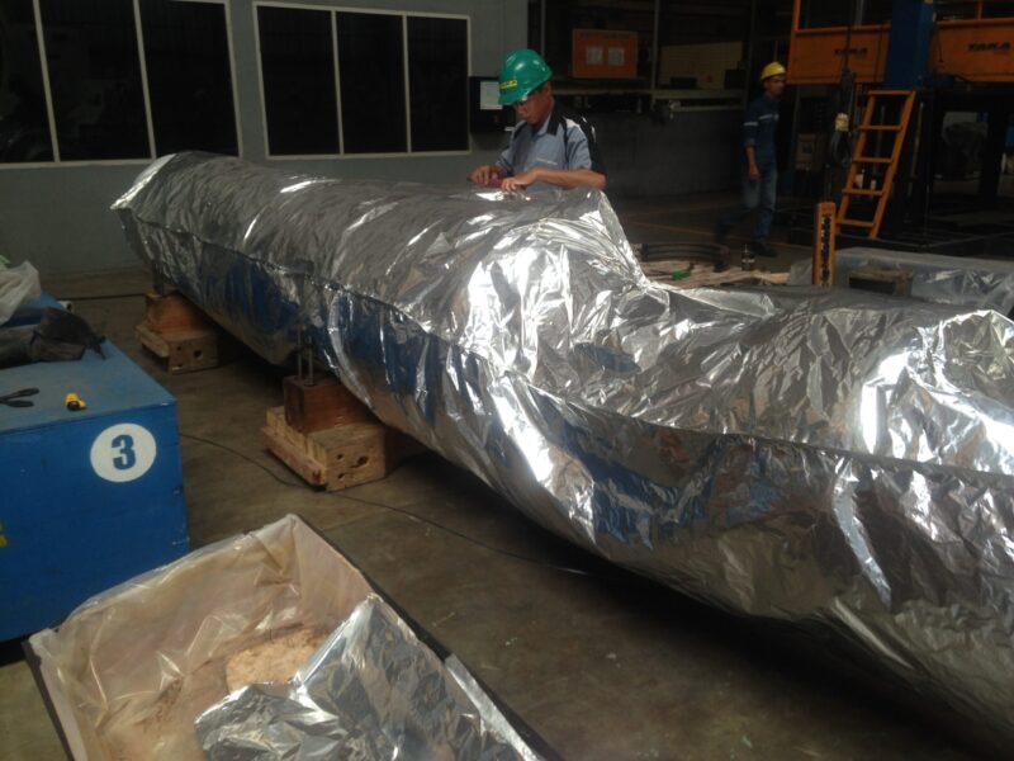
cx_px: 507
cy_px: 380
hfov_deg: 55.4
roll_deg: +1.6
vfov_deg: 42.9
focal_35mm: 33
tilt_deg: -15.3
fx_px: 967
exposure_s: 1/30
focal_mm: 4.12
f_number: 2.4
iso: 50
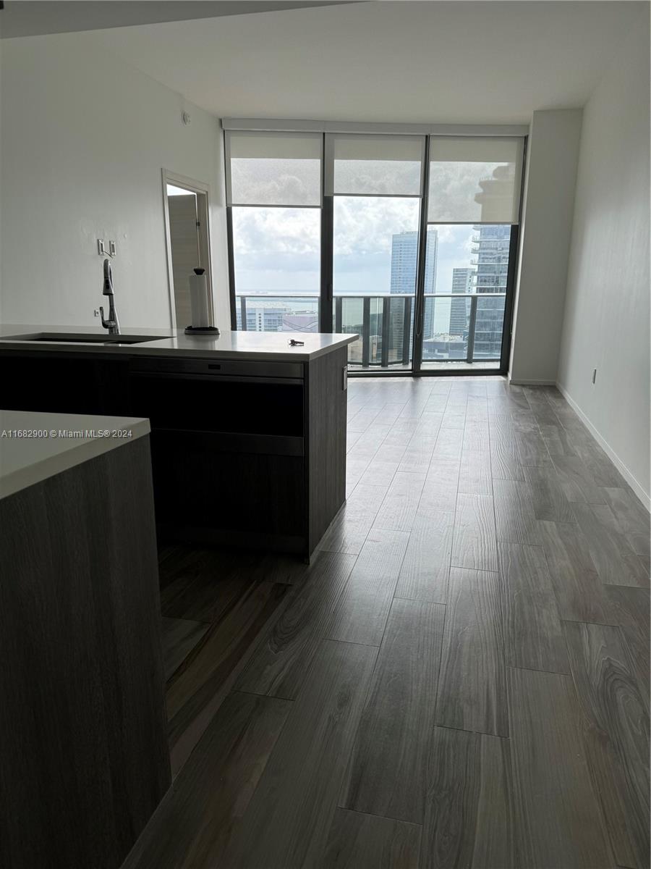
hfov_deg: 56.8
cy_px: 434
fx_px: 602
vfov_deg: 71.6
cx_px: 326
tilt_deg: -14.2
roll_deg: +0.1
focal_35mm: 24
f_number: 1.78
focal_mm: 6.76
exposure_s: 1/535
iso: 80
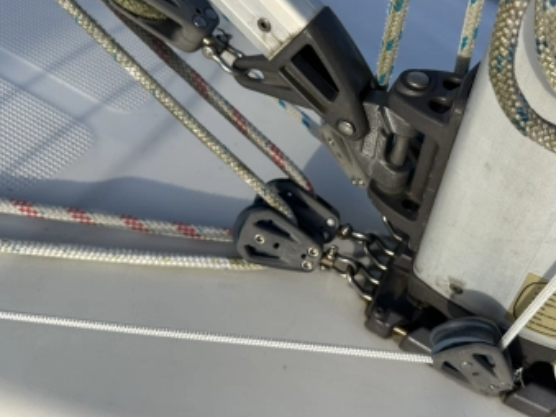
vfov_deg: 36.6
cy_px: 154
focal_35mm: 39
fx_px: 626
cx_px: 343
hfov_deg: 47.5
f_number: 1.78
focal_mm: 6.86
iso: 80
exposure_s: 1/3356
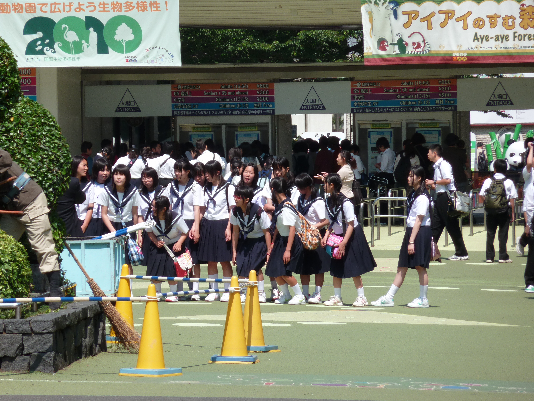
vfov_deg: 5.0
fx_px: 4628
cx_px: 267
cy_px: 200
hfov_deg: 6.6
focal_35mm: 300
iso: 80
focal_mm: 49.2
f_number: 4.9
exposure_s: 1/400
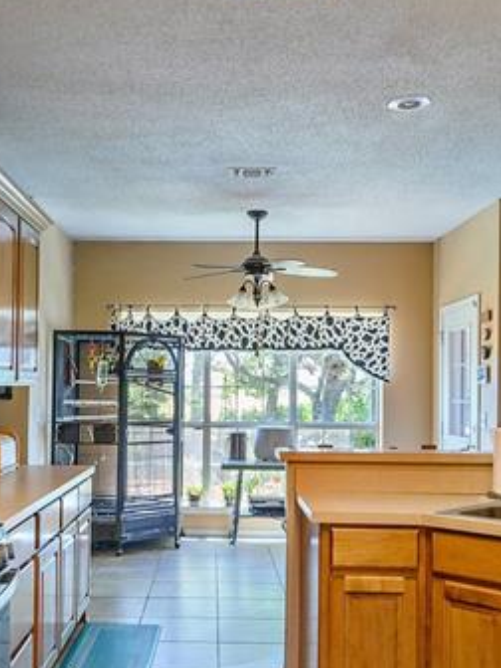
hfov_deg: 35.0
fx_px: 791
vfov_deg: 45.5
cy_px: 398
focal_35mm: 41
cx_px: 190
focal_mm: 14
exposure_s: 1/100
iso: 400
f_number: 4
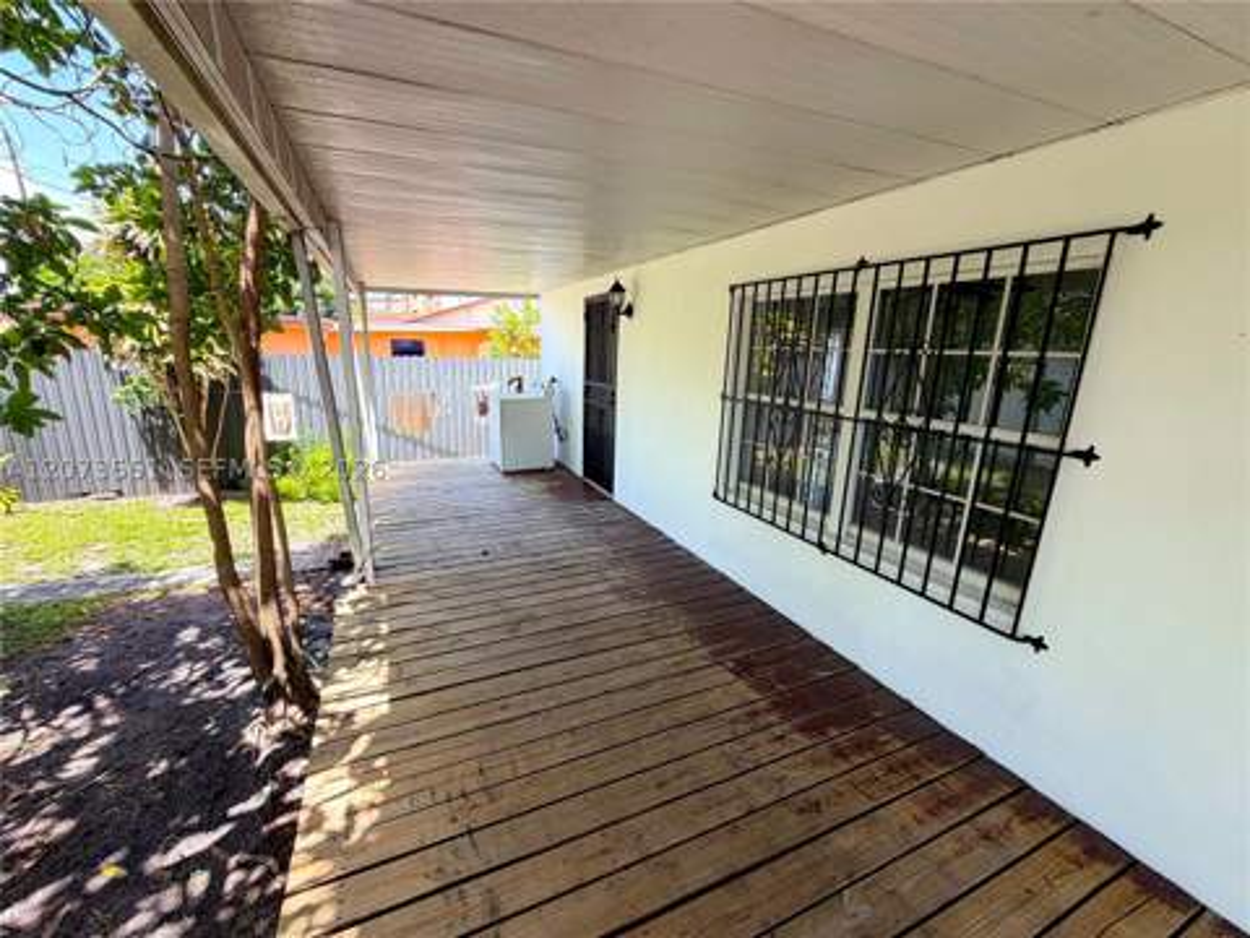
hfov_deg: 102.1
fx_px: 506
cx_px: 625
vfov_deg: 85.7
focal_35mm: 14
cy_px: 469
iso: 40
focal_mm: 2.22
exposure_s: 1/147
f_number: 2.2
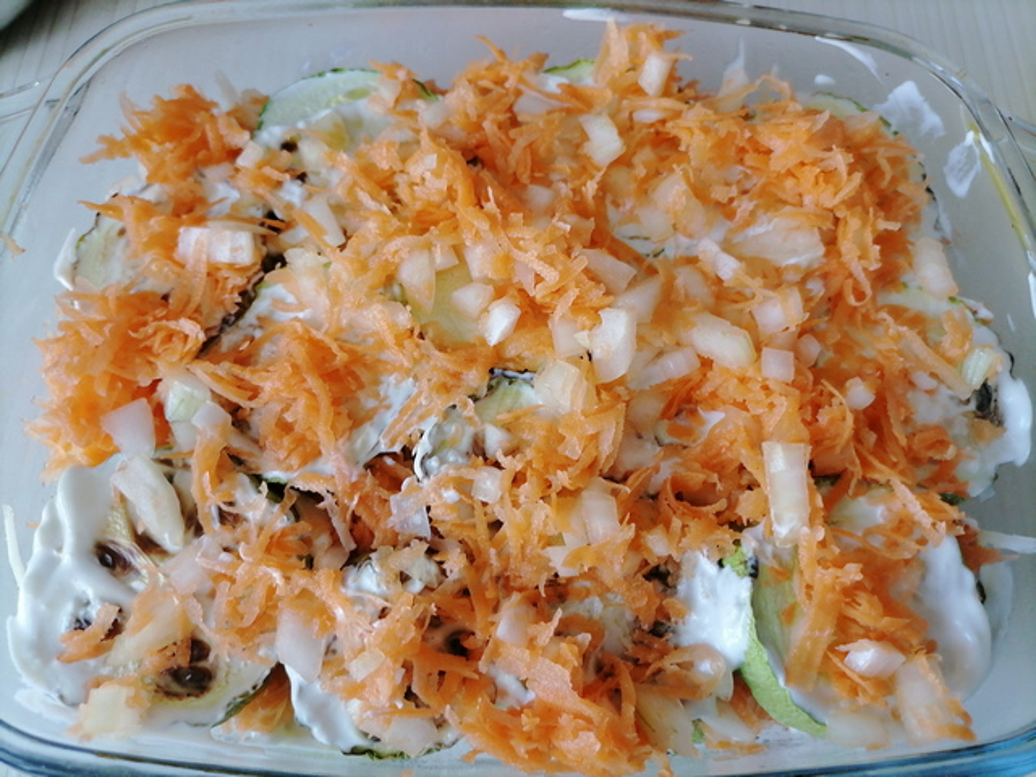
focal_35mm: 26
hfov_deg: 67.3
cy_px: 388
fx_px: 778
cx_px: 518
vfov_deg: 53.1
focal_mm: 5.4
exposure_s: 1/60
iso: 160
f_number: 1.8
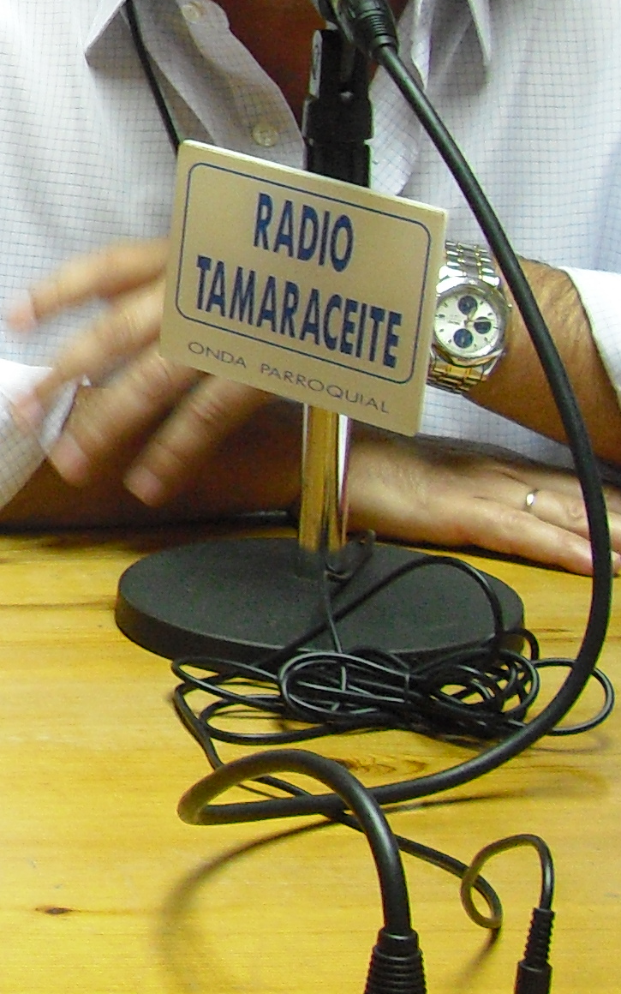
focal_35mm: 120
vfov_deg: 17.1
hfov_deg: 10.0
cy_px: 82
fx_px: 3249
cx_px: -678
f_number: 2.8
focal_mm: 6.2
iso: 200
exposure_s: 1/25
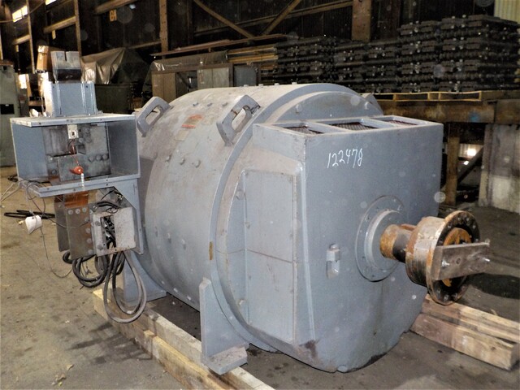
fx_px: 451
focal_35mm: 30
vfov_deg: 46.8
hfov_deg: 60.0
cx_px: 260
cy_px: 195
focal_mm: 4.1
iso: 500
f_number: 3.3
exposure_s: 1/30
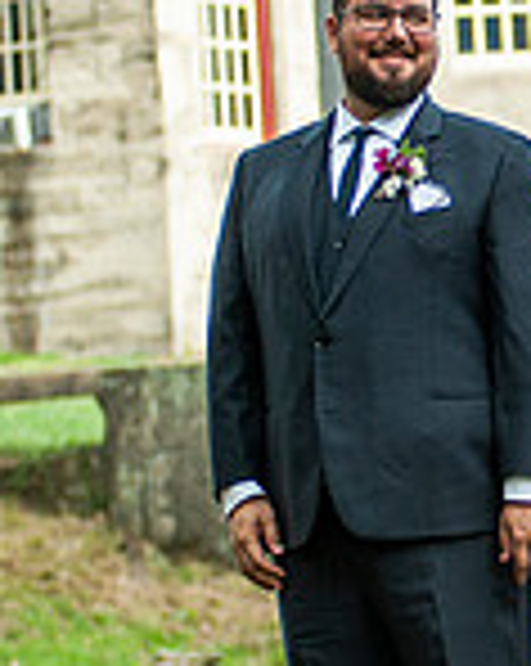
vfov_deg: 6.6
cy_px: 392
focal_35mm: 294
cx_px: 783
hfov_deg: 5.2
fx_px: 5787
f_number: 2.8
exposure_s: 1/1600
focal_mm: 80
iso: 200
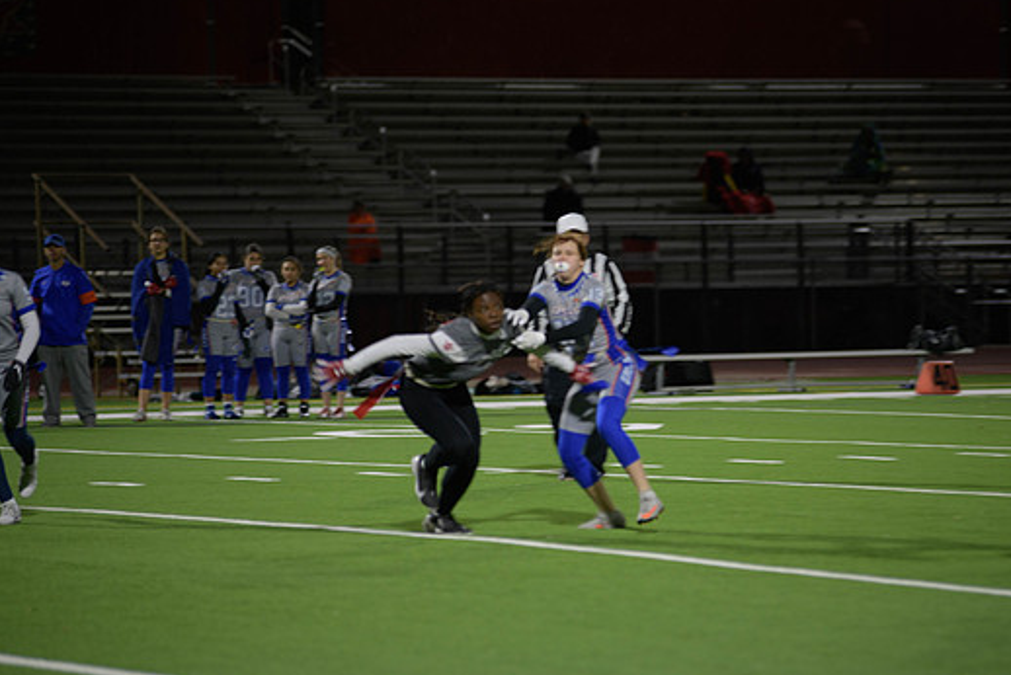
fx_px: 5507
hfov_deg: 10.5
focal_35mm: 196
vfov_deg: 7.0
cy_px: 348
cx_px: 550
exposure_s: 1/200
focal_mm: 175
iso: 640
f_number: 2.8
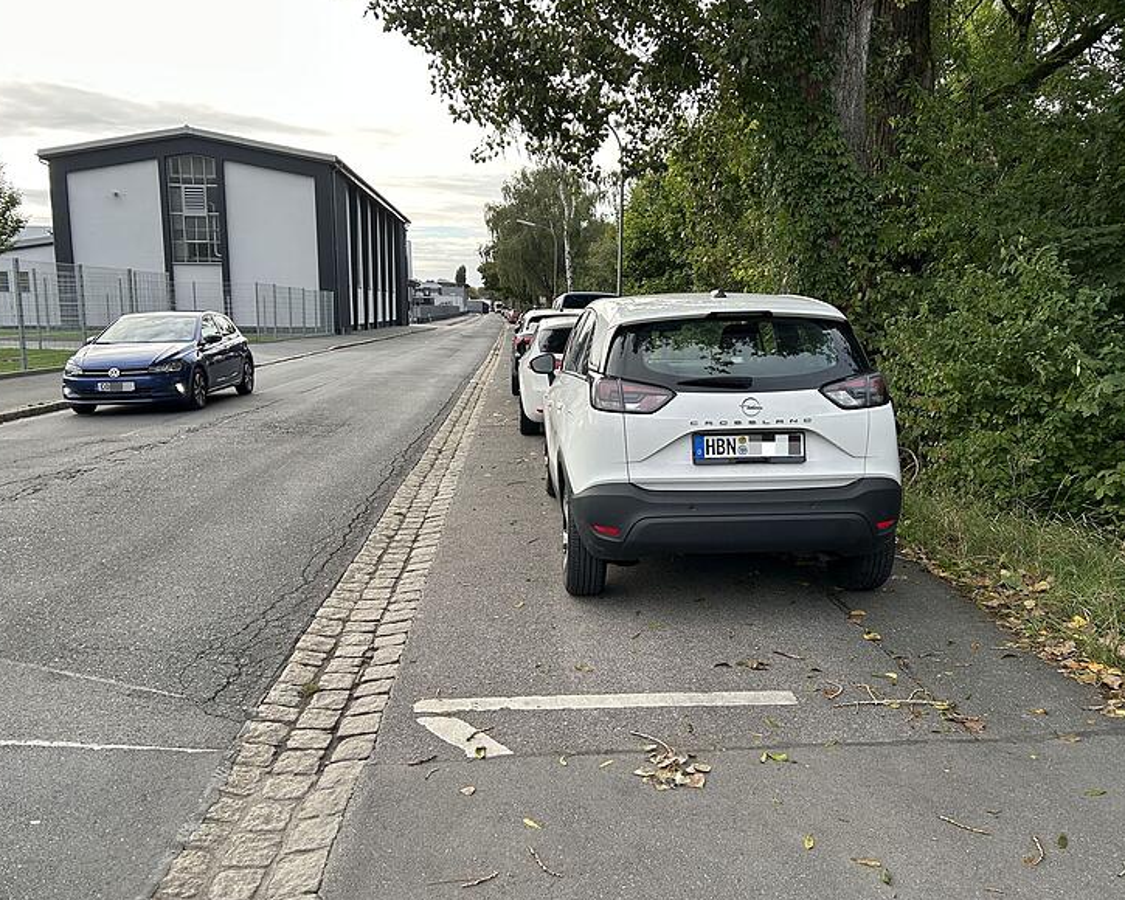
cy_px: 455
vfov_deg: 51.5
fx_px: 932
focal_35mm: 28
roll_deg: -1.2
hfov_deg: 62.2
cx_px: 574
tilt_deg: -9.6
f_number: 1.5
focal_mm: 5.7
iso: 50
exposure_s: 1/666
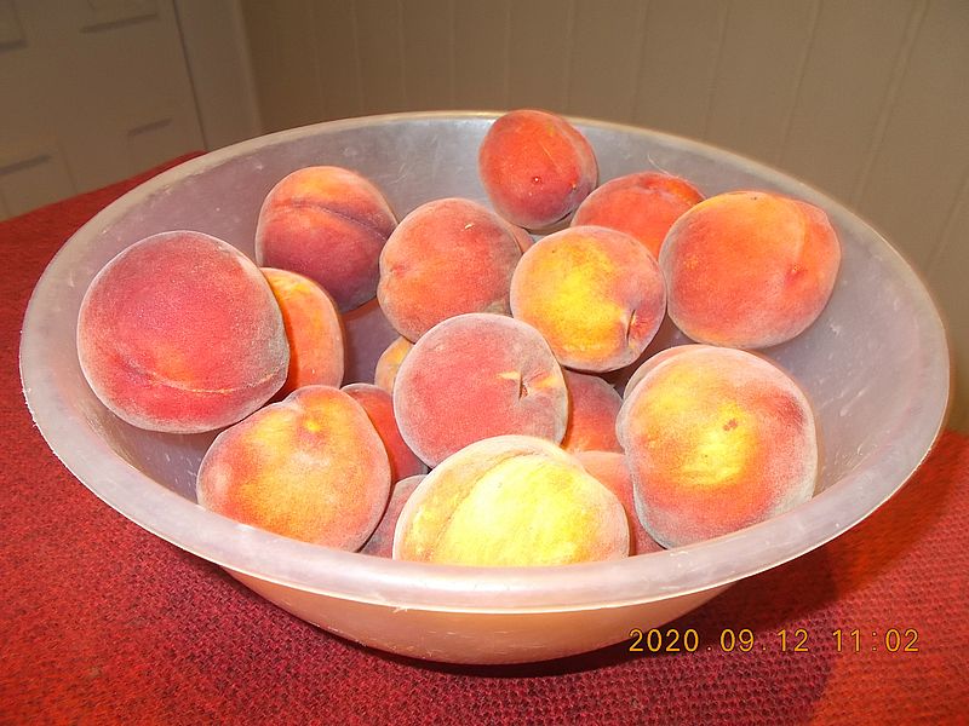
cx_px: 484
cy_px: 363
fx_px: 728
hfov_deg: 67.3
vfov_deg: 53.1
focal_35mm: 26
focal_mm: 4.6
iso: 200
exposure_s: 1/25
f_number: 3.2
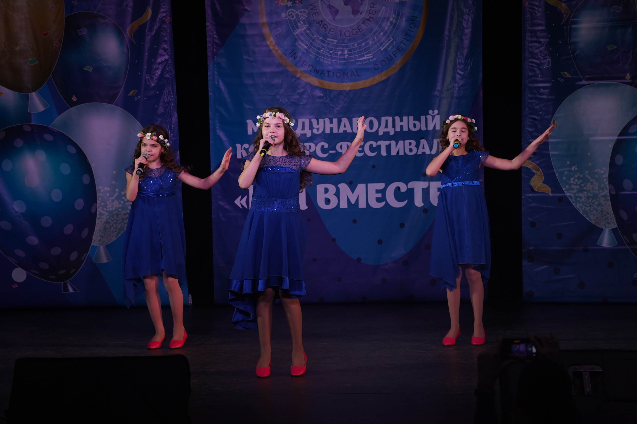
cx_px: 318
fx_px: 2159
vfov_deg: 11.2
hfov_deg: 16.8
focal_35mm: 122
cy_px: 212
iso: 1600
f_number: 5.6
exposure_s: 1/250
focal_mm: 122
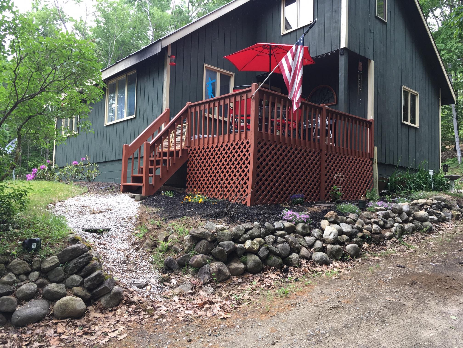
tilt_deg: +4.9
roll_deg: -1.8
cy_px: 174
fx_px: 388
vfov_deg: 48.2
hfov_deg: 61.7
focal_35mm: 29
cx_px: 232
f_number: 2.2
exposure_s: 1/120
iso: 40
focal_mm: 4.15
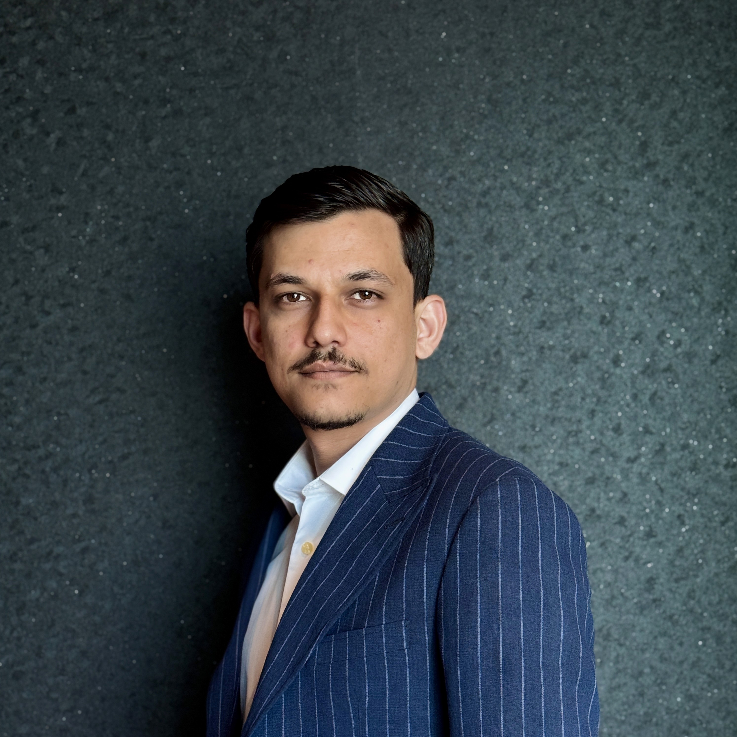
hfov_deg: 30.0
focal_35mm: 57
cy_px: 467
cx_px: 368
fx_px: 1373
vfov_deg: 29.9
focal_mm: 6.76
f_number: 1.78
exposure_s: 1/56
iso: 250
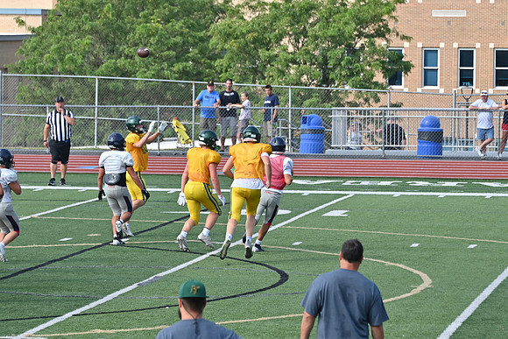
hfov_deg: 8.6
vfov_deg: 5.7
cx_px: 254
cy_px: 170
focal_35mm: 240
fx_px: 3387
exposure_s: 1/800
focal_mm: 160
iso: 220
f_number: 5.6
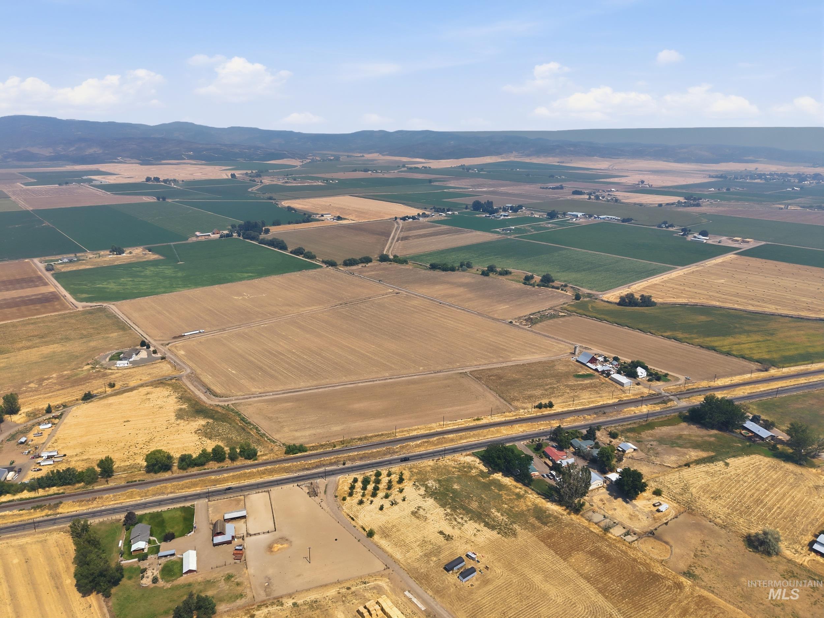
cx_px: 412
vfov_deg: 56.8
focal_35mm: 24
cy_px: 309
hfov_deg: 71.6
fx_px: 571
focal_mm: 8.7
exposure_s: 1/5000
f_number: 1.8
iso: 110
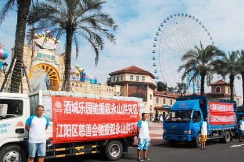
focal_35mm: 32
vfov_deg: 40.9
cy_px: 93
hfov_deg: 58.7
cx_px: 135
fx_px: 217
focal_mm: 18
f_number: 16
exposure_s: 1/1000
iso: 1600
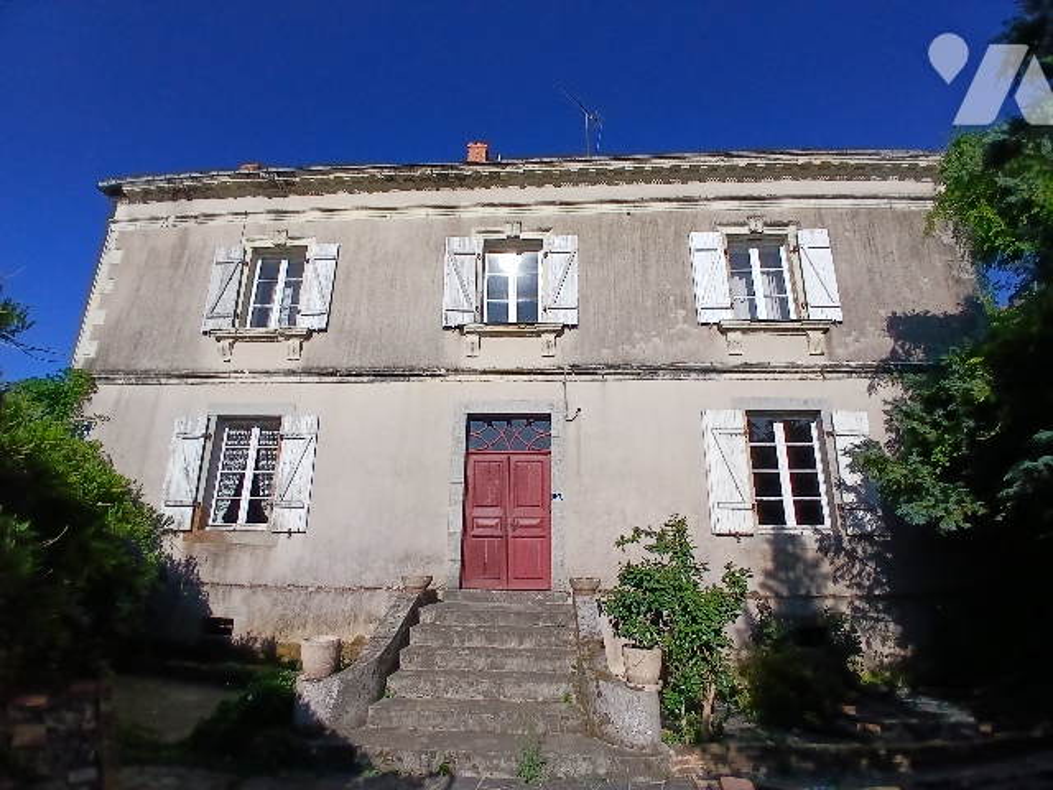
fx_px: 517
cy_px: 395
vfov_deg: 74.7
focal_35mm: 17
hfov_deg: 91.0
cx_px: 526
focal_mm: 1.4
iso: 50
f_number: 2.2
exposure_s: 1/2304
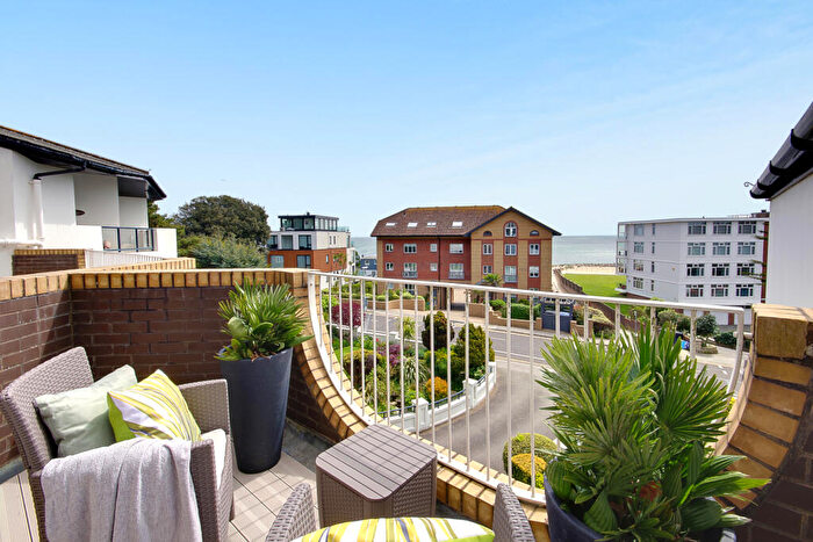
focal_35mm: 15
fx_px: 339
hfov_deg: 100.4
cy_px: 271
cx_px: 406
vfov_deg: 77.4
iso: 100
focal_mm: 10
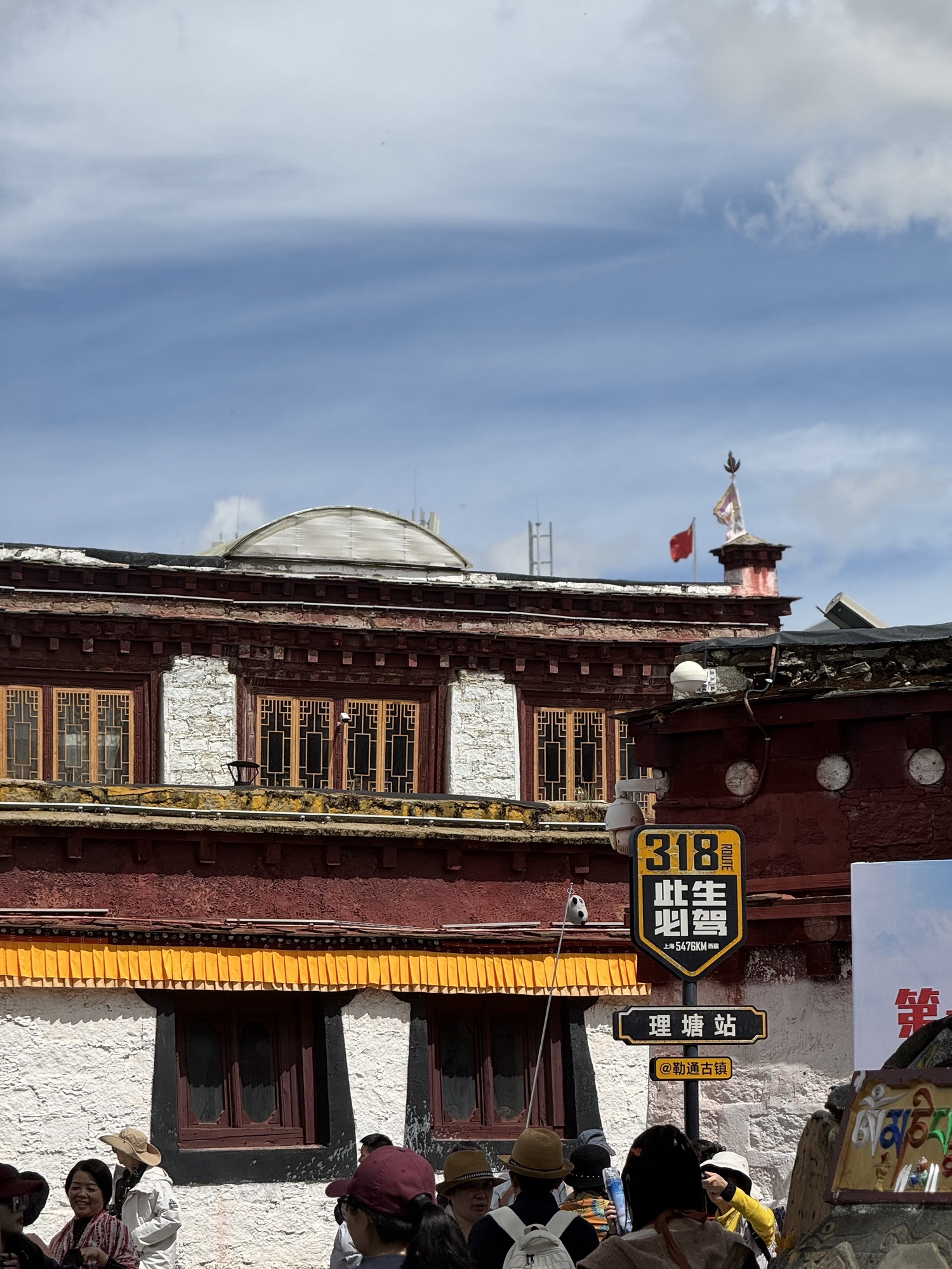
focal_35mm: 120
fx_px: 4400
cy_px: 634
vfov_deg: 16.4
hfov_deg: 12.3
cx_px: 476
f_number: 2.8
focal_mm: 15.66
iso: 50
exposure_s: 1/2212
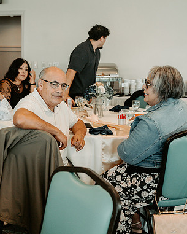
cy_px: 100
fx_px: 394
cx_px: 55
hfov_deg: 26.5
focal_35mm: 57
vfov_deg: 33.0
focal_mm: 35
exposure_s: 1/320
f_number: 3.2
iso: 320
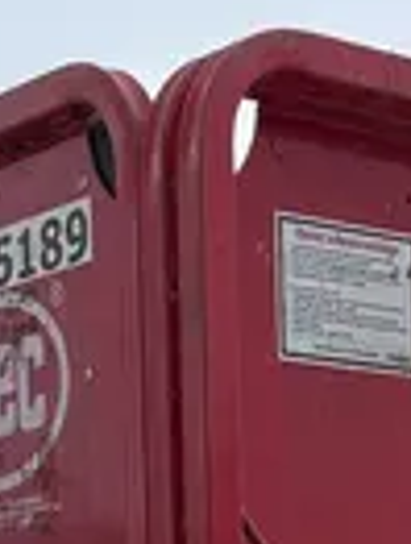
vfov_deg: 12.0
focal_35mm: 145
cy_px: 1094
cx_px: 411
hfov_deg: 10.2
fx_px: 2284
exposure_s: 1/3650
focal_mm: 5.96
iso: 50
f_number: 1.6
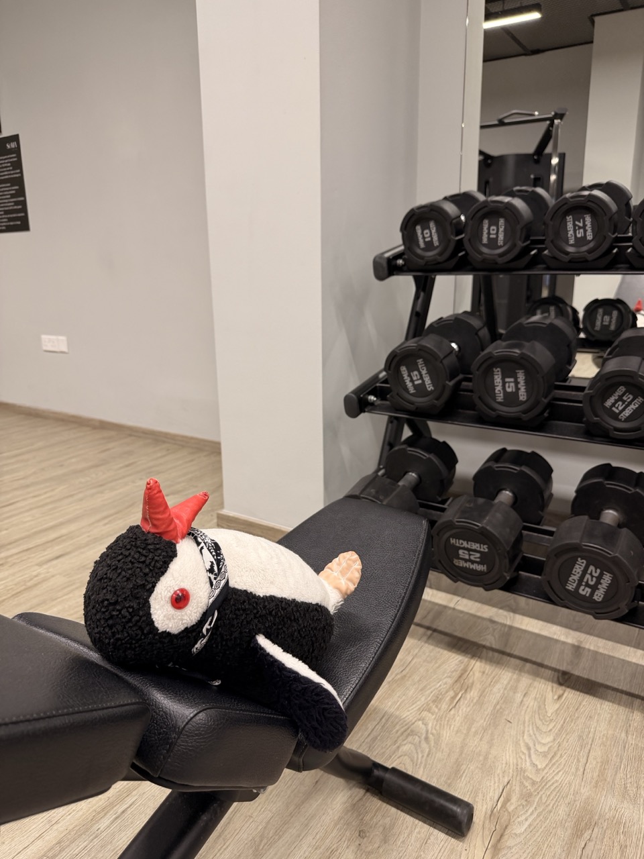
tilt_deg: -15.3
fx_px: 595
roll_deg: +1.8
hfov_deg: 56.8
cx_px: 322
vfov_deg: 71.6
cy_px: 430
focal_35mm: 24
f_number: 1.78
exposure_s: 1/100
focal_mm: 6.76
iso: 200
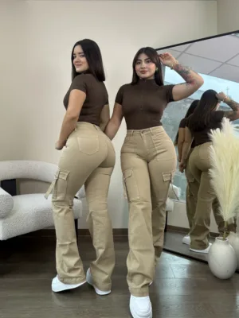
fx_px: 221
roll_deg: -0.3
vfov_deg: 71.6
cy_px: 159
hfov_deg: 56.8
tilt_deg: +3.3
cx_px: 120
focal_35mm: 24
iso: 50
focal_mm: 6.76
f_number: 1.78
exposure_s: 1/100
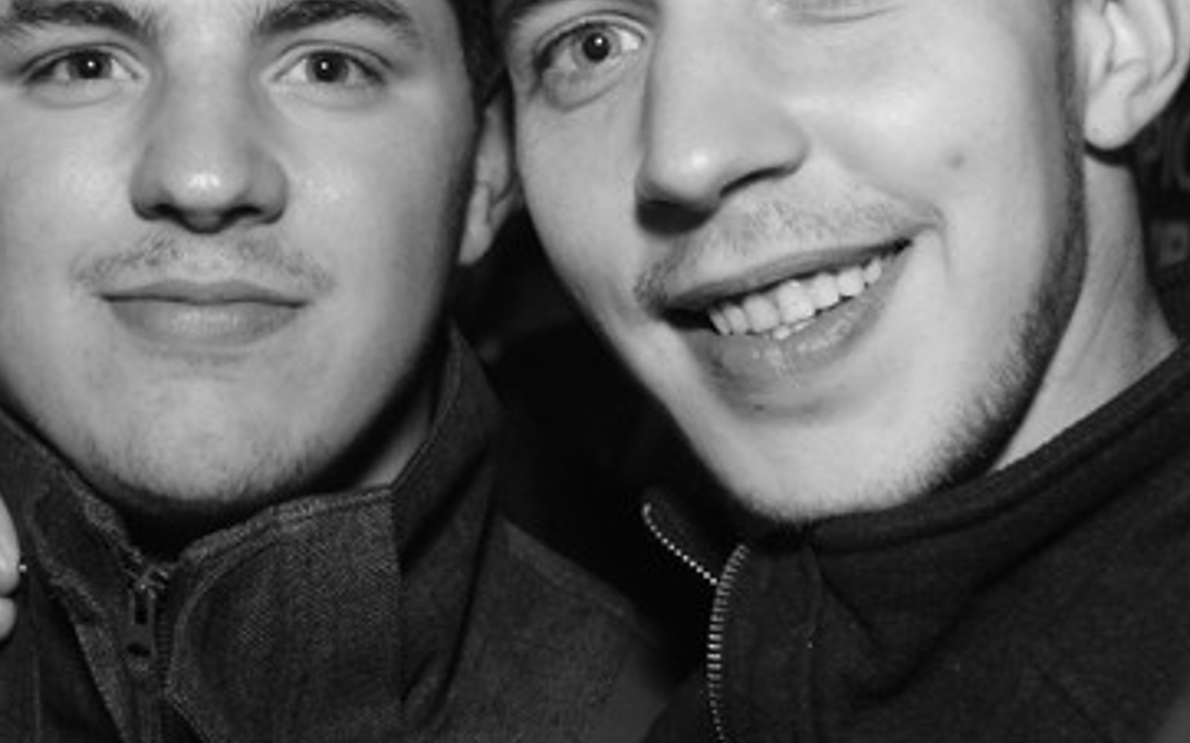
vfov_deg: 13.9
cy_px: 286
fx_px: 3048
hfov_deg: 22.1
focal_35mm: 94
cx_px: 597
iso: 1600
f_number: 3.8
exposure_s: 1/50
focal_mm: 22
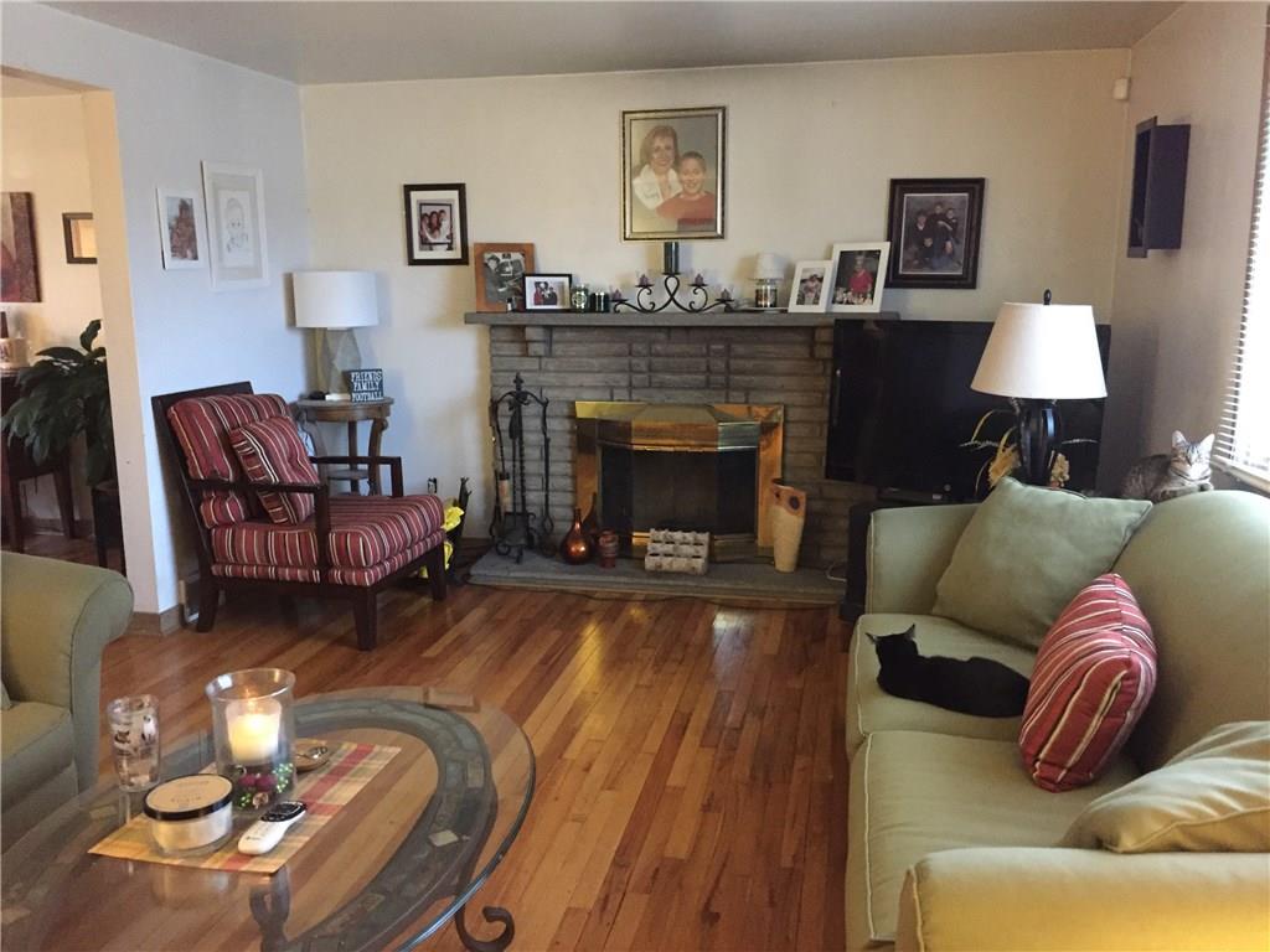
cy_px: 476
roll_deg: +1.6
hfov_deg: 61.7
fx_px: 1064
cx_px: 635
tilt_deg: -11.8
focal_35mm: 29
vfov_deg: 48.2
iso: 400
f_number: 2.2
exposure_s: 1/15
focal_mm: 4.15
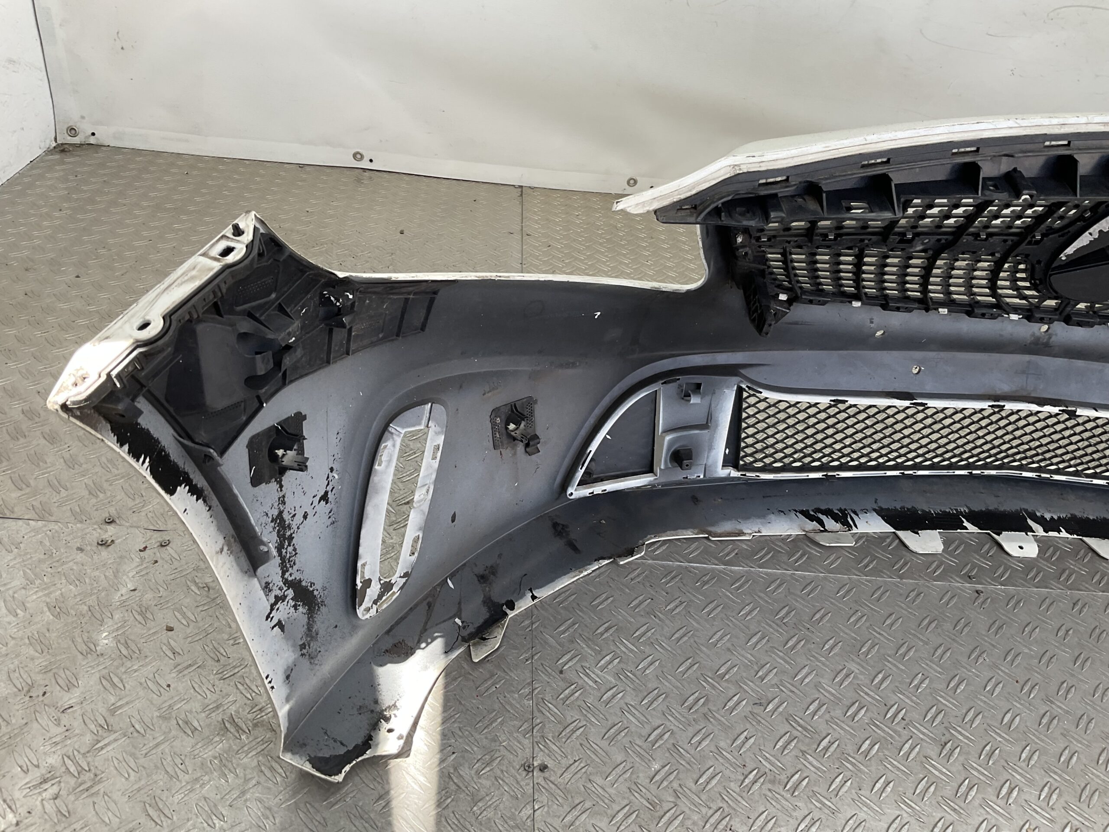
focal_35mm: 29
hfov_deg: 61.7
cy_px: 416
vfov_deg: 48.2
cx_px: 554
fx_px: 929
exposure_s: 1/120
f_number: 1.8
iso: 25
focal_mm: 3
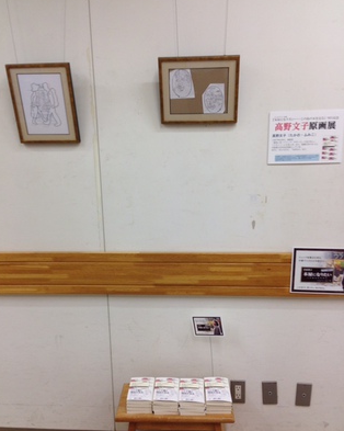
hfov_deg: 42.2
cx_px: 170
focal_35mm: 35
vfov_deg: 51.5
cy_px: 226
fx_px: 446
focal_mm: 4.12
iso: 64
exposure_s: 1/60
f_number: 2.4
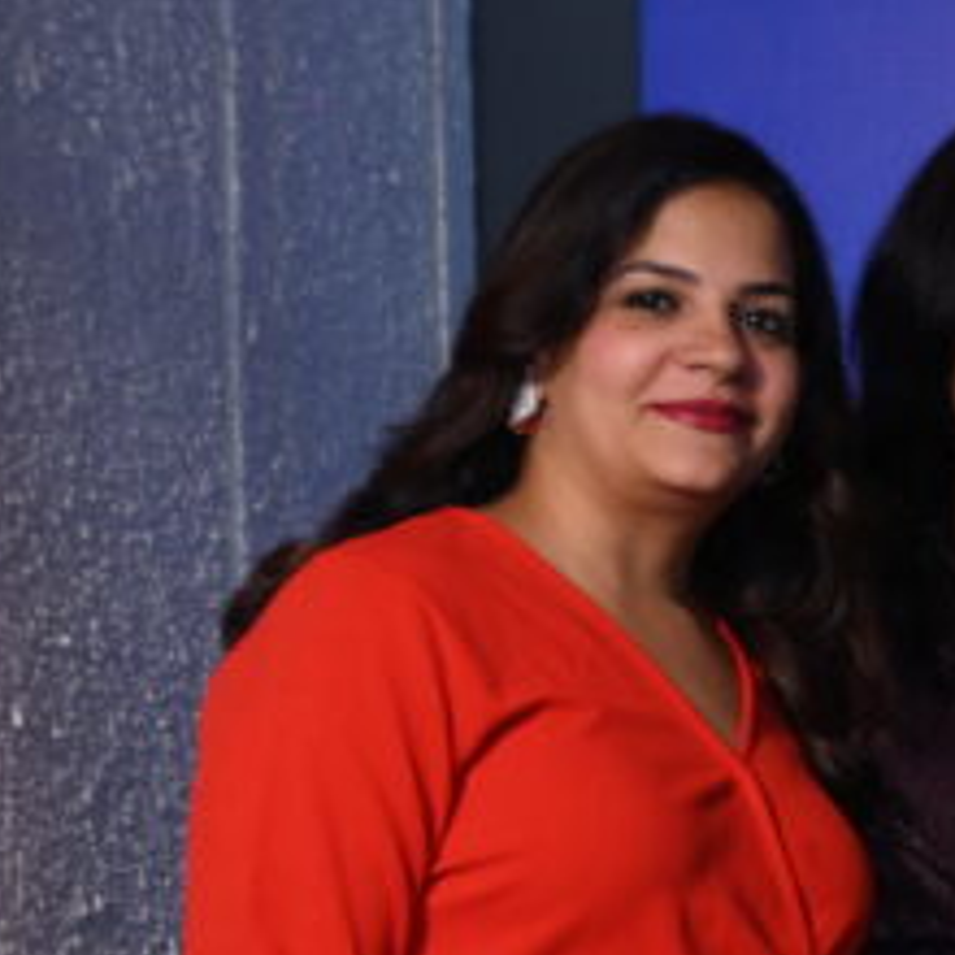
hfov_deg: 8.6
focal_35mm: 190
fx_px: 5930
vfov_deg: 9.1
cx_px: 2014
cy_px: 1113
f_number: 4.5
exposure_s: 1/200
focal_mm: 48
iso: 640
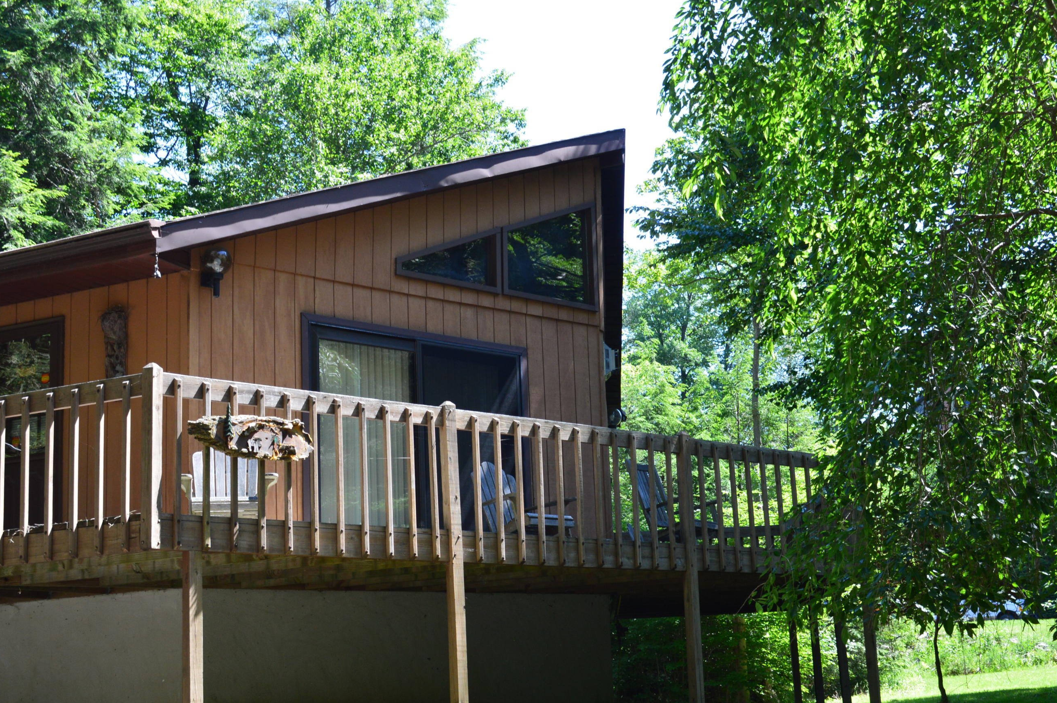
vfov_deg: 25.9
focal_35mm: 52
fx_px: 1525
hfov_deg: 38.2
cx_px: 576
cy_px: 395
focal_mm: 30
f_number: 9
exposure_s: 1/100
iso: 400
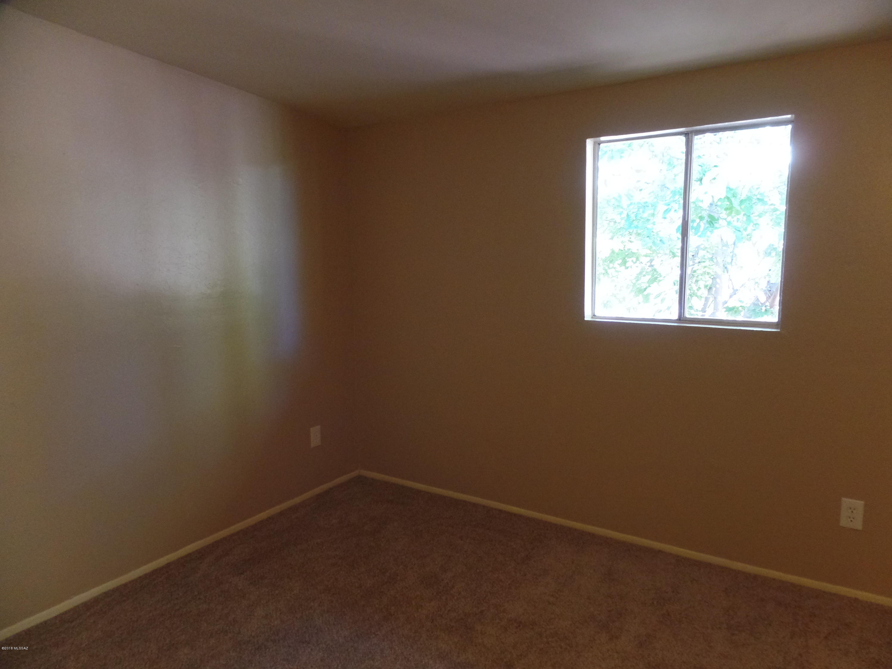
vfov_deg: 58.9
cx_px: 446
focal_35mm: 23
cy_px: 334
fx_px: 593
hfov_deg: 73.9
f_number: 2.8
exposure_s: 1/20
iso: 400
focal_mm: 4.1
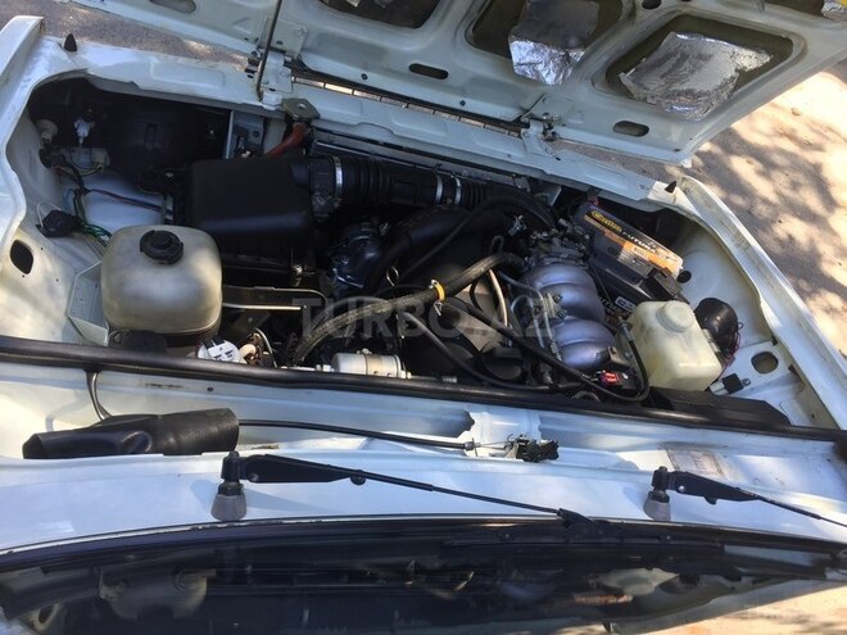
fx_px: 710
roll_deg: -32.9
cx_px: 424
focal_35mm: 29
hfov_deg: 61.7
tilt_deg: -42.8
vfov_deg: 48.2
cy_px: 318
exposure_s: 1/122
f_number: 2.2
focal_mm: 4.15
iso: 32
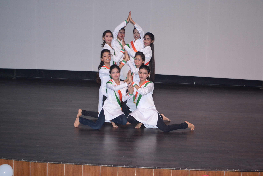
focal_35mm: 69
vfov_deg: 19.7
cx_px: 132
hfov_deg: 29.2
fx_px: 504
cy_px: 88
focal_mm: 46
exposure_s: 1/125
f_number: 5.3
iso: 1600
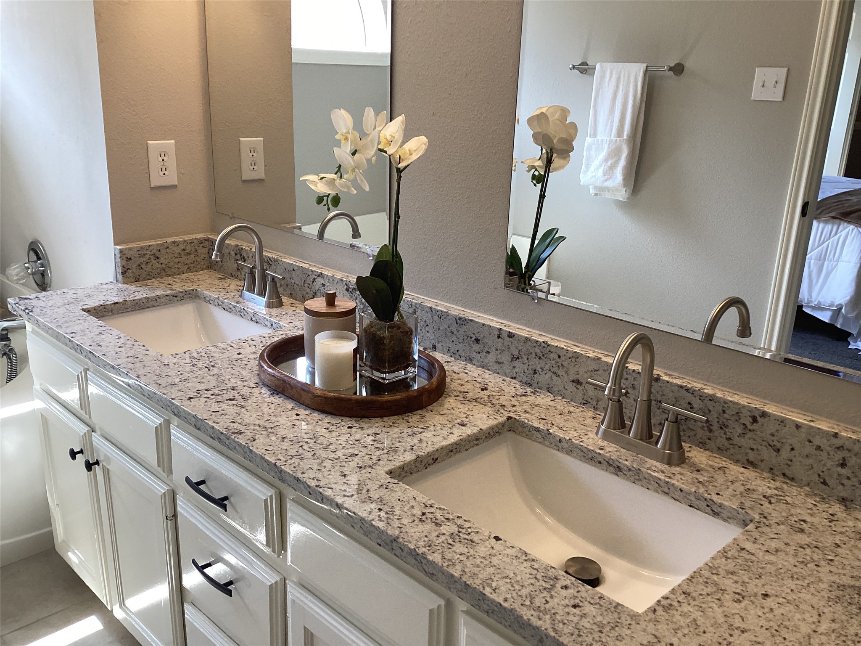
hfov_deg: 58.4
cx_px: 430
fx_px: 771
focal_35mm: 31
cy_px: 323
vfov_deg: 45.4
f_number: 2.4
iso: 64
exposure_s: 1/120
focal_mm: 3.3
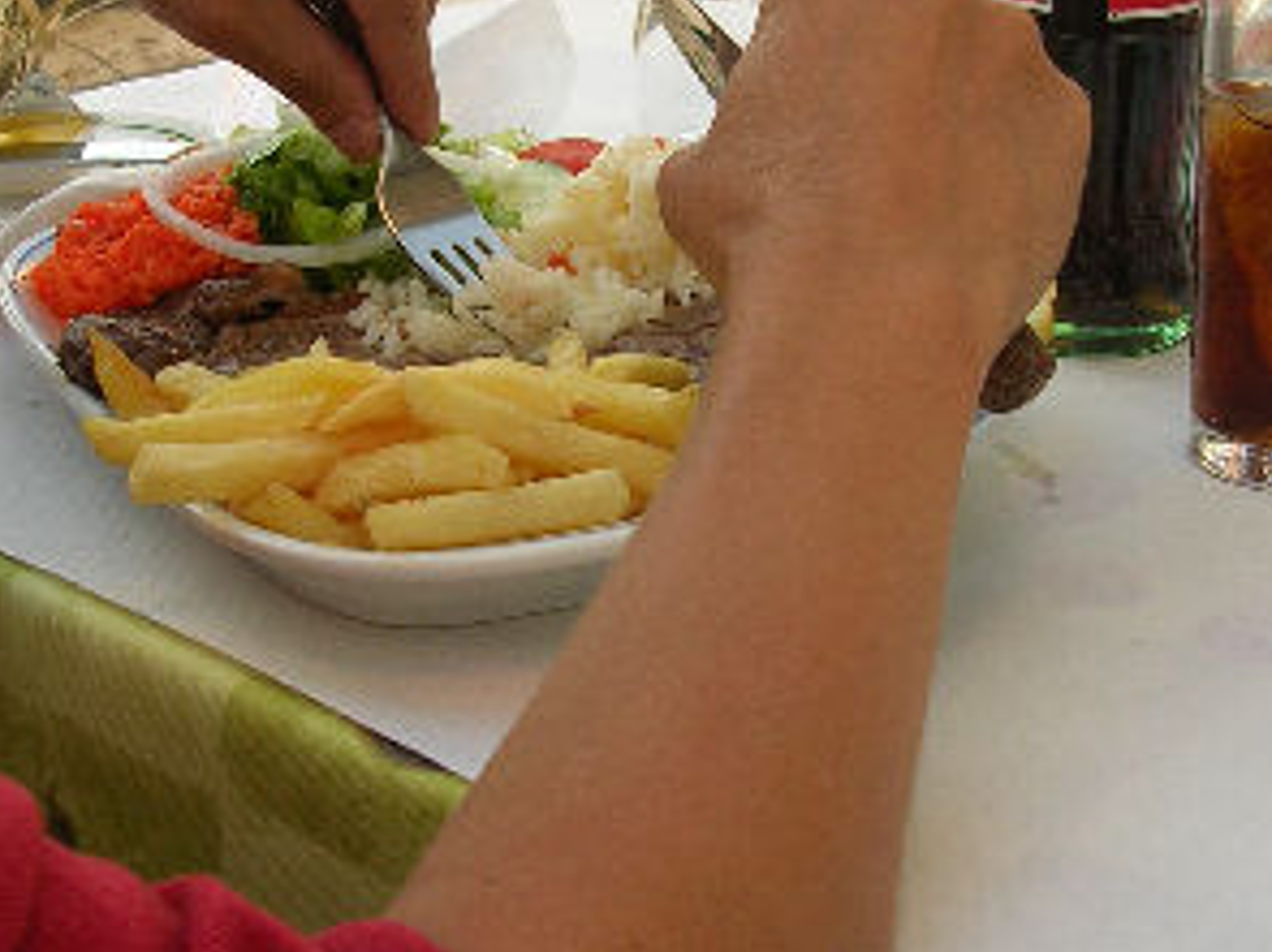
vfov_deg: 22.2
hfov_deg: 29.3
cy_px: 375
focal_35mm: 66
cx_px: 750
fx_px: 2424
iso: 50
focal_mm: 5.8
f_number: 2.8
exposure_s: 1/107
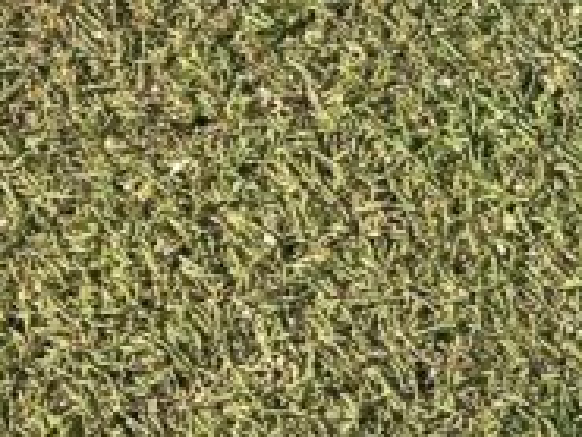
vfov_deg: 7.4
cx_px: -170
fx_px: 3348
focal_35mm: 199
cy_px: -104
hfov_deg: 9.8
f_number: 1.78
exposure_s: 1/2028
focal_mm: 6.86
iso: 64
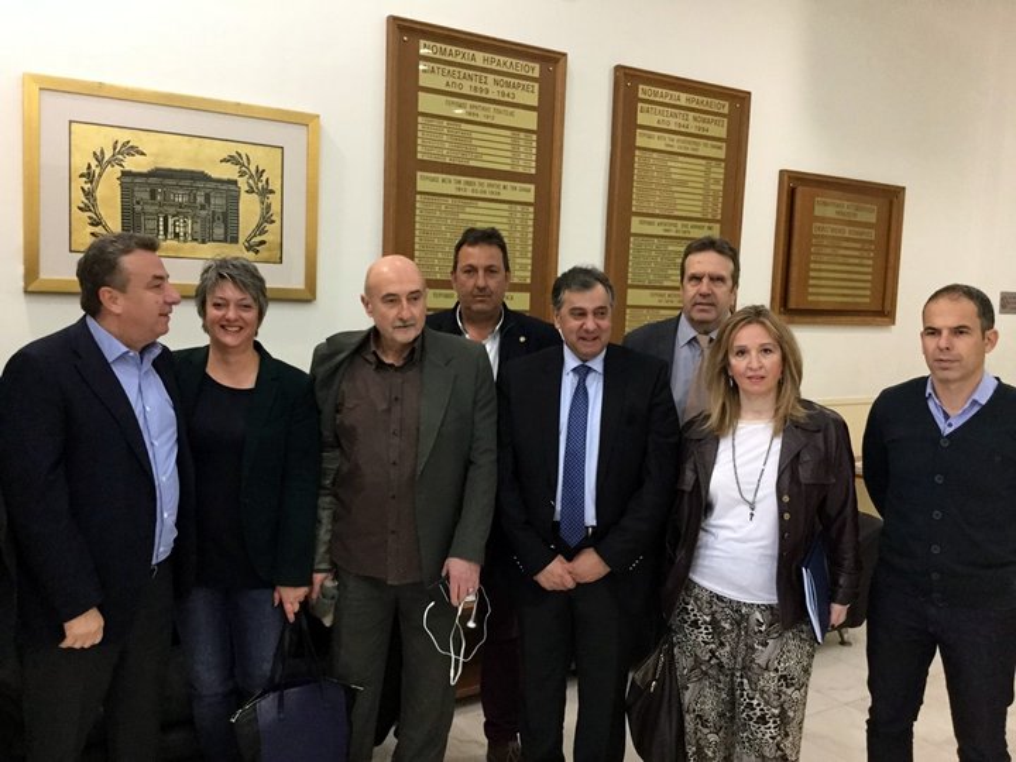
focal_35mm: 31
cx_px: 508
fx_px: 910
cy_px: 381
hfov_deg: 58.4
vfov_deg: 45.4
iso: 200
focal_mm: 3.3
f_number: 2.4
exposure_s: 1/33
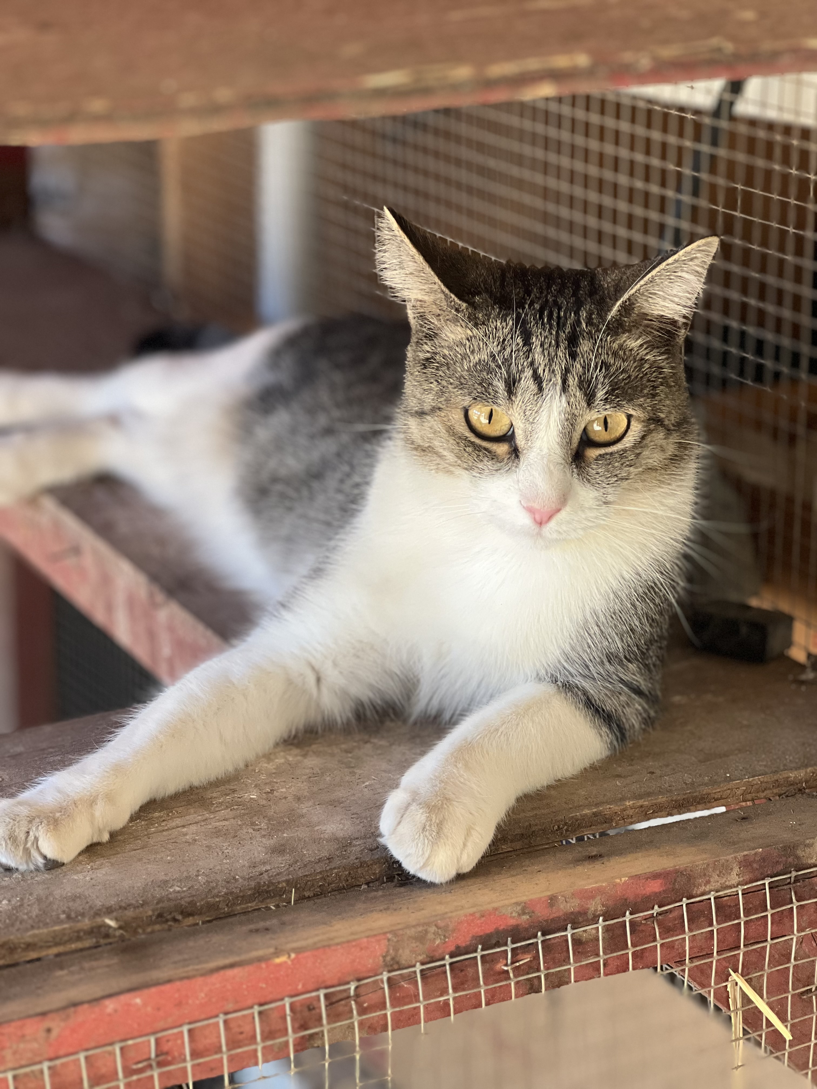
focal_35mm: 77
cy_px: 544
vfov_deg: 25.3
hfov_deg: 19.1
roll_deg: -0.6
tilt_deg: -17.2
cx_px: 408
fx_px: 2423
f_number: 2.8
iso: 200
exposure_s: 1/121
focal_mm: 9
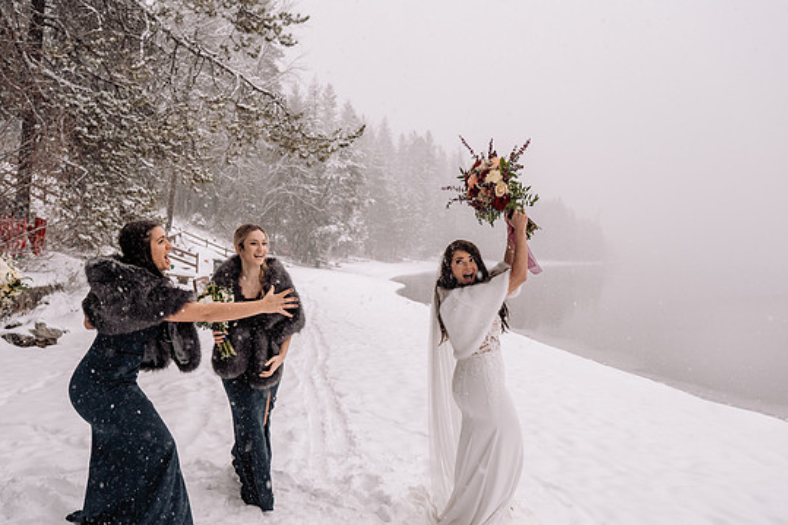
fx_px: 831
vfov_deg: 35.0
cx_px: 415
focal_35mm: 38
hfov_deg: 50.7
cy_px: 277
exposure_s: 1/250
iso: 1250
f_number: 5
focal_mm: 35
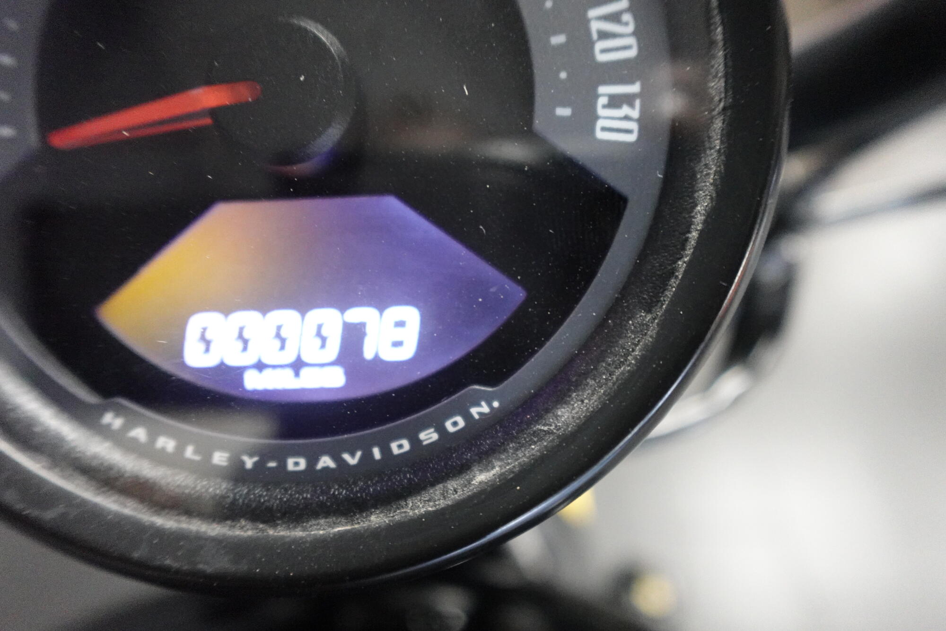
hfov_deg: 84.0
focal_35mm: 20
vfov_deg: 61.9
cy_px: 316
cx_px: 473
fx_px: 525
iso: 3200
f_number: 2
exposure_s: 1/160
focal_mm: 7.6
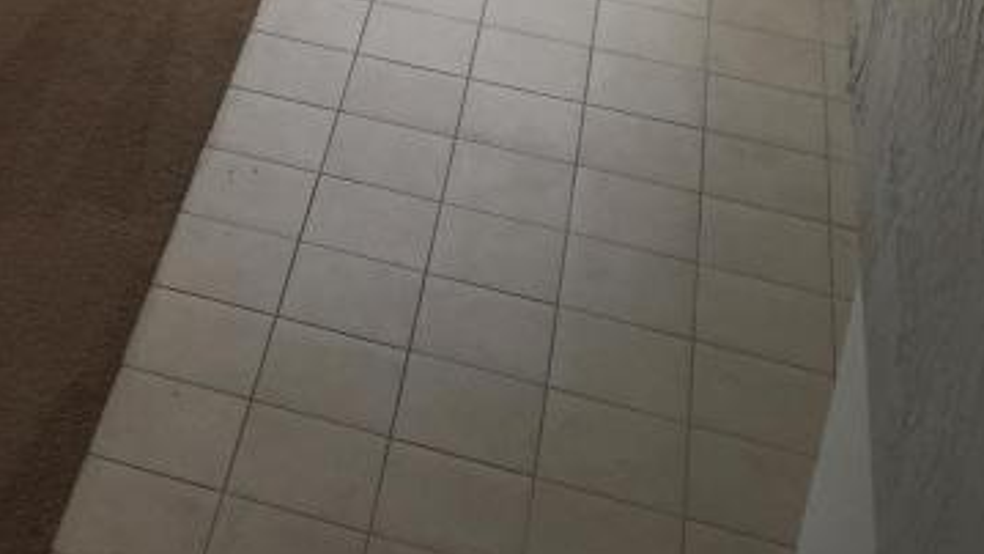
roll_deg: -1.8
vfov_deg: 12.3
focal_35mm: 90
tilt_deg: -20.8
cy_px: -444
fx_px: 2348
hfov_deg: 22.1
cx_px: -159
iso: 32
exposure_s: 1/176
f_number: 2.2
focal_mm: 4.15
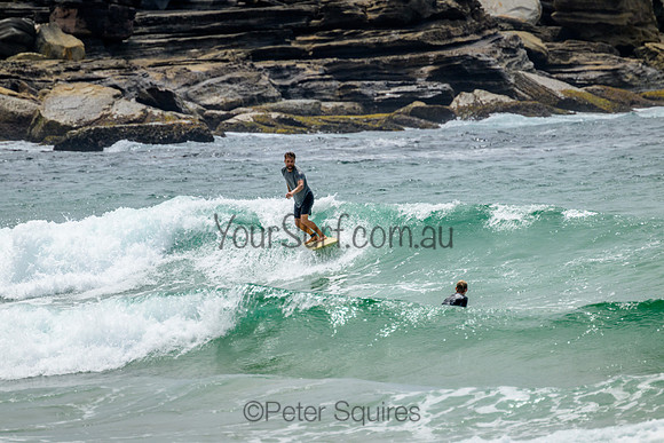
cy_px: 222
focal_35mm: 800
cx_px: 332
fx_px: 14758
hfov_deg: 2.6
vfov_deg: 1.7
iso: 720
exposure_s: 1/2000
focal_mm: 800
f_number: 11
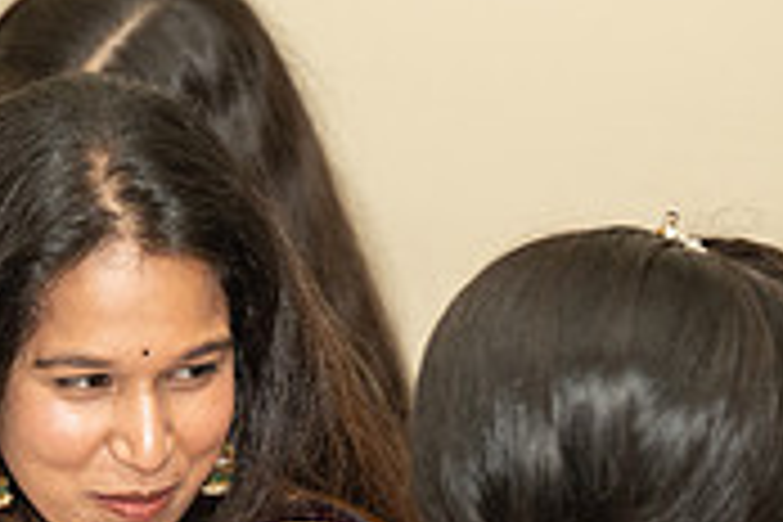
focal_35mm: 306
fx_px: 6655
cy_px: 781
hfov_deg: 6.7
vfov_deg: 4.5
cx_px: 117
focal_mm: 92
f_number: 2.8
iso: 500
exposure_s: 1/200
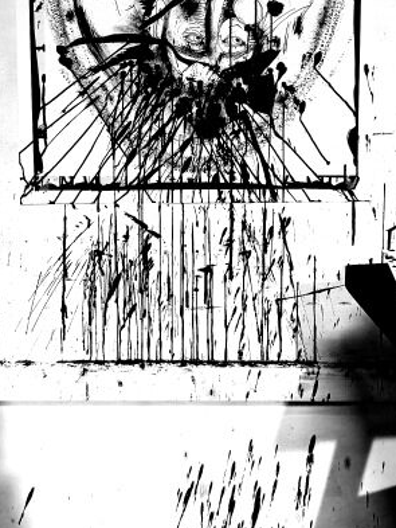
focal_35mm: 44
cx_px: 180
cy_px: 128
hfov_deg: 32.9
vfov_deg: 41.6
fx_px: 671
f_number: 2.2
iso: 250
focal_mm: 3.95
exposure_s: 1/33.3
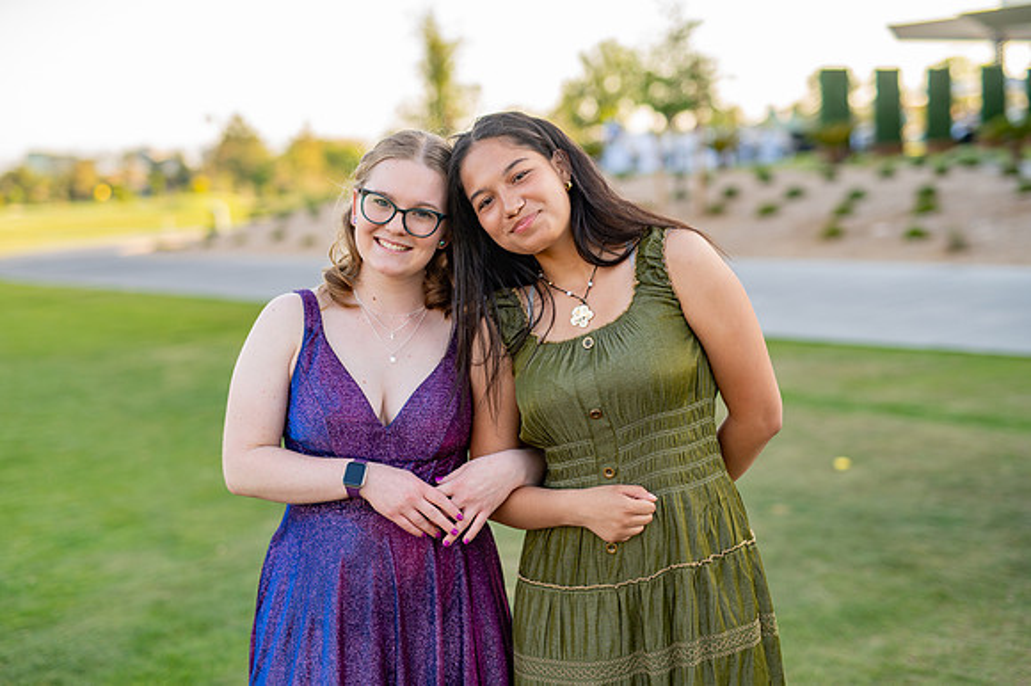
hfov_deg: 39.6
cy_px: 343
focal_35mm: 50
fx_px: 1431
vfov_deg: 27.0
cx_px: 516
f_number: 2
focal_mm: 50
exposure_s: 1/400
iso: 100
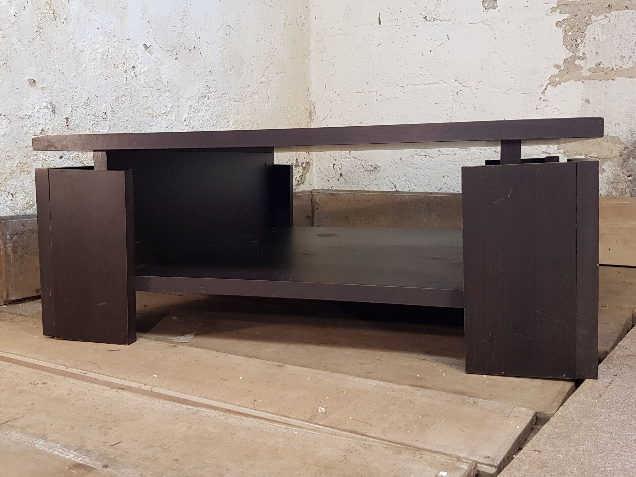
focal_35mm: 26
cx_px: 318
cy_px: 238
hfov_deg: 67.3
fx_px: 478
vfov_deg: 53.1
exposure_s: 1/50
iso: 125
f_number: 1.7
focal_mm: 4.2
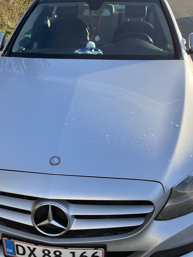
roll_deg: -0.1
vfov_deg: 44.8
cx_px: 75
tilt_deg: -26.1
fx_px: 312
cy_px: 125
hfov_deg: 34.2
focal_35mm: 42
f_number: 1.6
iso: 32
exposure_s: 1/807
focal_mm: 4.2
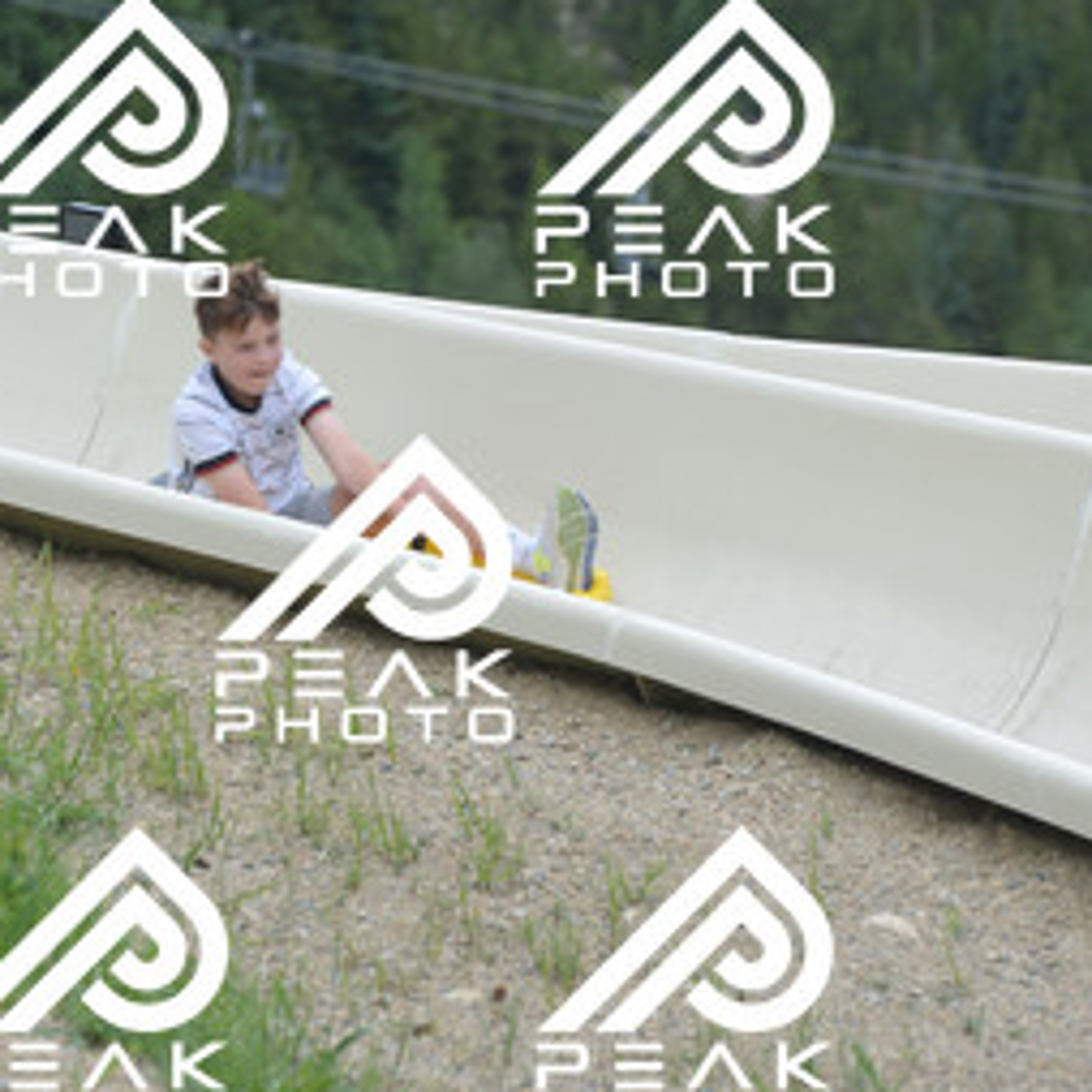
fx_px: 9315
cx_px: 383
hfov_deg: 6.7
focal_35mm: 261
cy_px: 561
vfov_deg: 6.7
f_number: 6.3
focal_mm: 195
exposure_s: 1/640
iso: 500
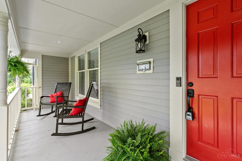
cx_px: 121
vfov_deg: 77.3
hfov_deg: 100.4
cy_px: 80
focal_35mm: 15
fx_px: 101
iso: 400
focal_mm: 10
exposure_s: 1/100
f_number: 8
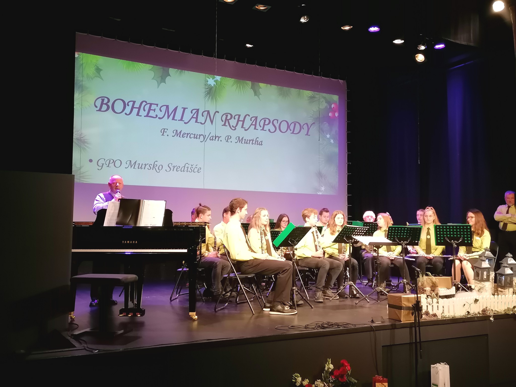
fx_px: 537
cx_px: 258
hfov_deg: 51.4
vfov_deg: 39.7
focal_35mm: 36
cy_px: 194
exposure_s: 1/33.3
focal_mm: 4.75
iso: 400
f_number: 1.8
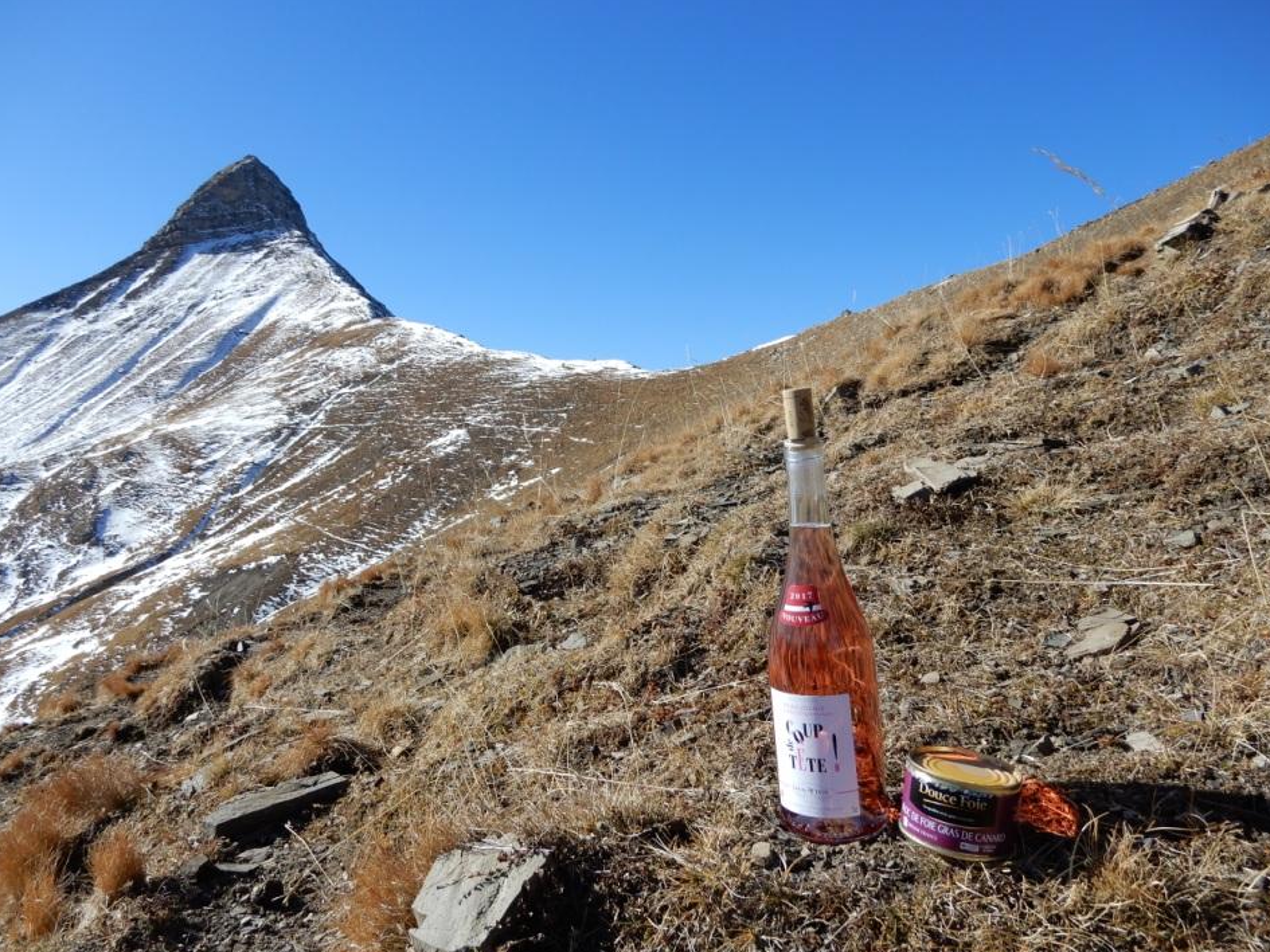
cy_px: 489
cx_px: 598
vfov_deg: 53.1
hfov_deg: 67.2
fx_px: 954
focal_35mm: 26
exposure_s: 1/1000
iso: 80
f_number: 3.4
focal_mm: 4.3
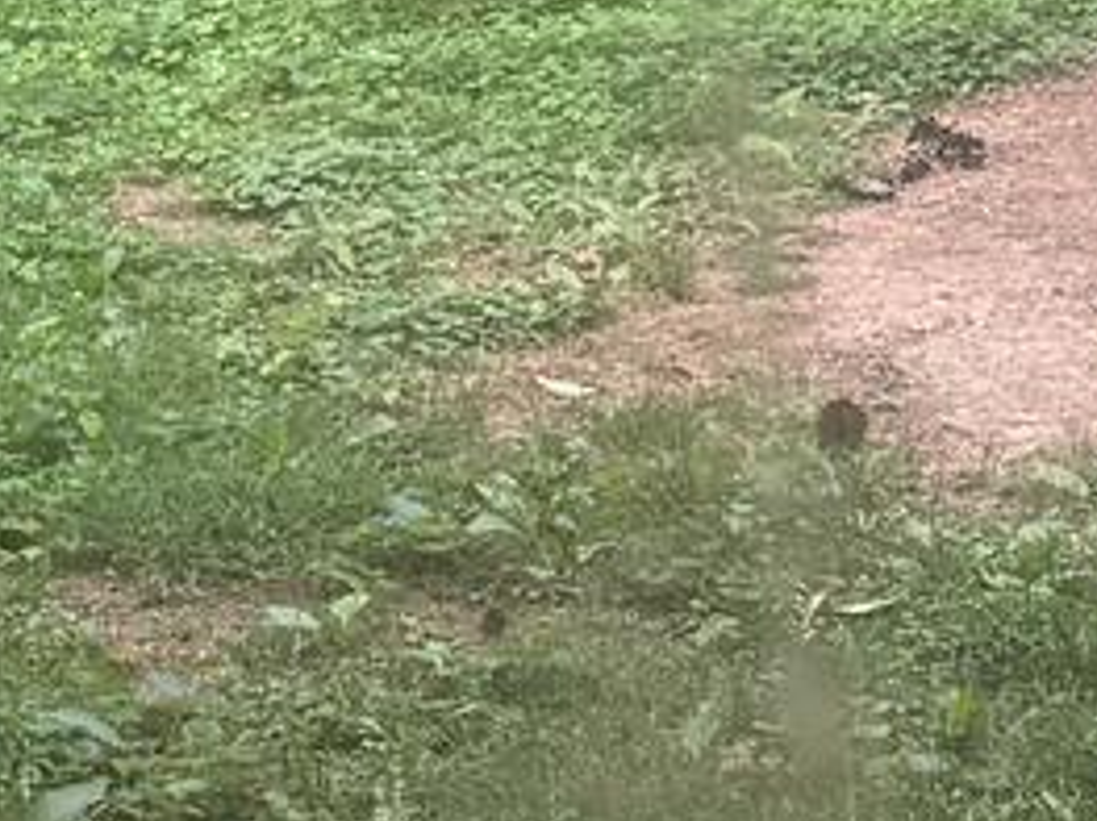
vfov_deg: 7.8
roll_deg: +3.4
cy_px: -221
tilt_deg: -8.9
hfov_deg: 10.5
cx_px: 154
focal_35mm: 187
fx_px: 5923
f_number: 1.78
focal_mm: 6.76
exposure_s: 1/223
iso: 80
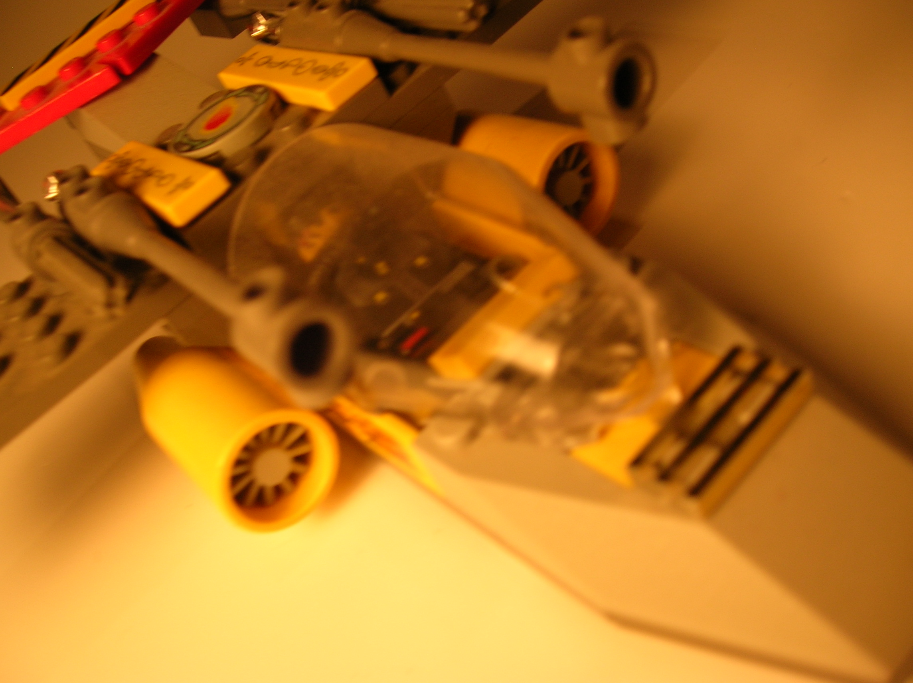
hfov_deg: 54.0
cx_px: 456
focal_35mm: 34
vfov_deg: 41.7
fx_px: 896
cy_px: 342
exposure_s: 1/23.8
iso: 50
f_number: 2.9
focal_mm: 5.7
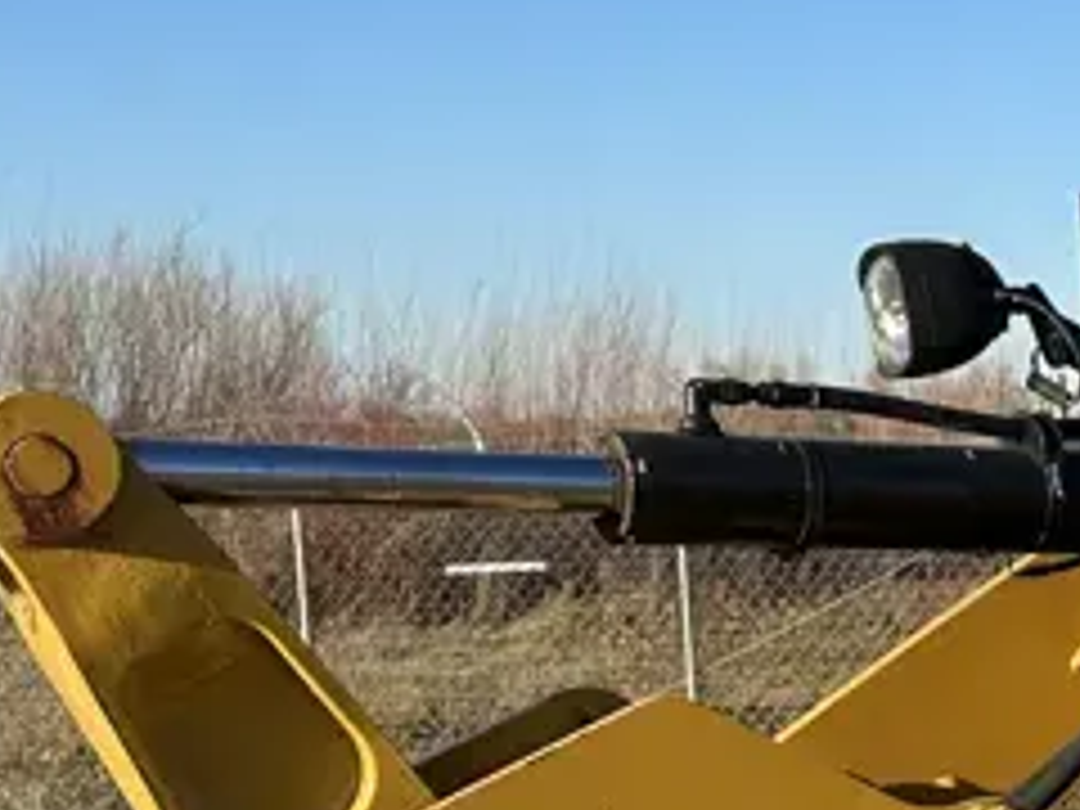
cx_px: 1606
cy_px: 796
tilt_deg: -7.8
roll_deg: +0.2
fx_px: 2995
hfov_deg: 18.2
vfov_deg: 15.2
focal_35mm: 96
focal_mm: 6.86
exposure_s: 1/2469
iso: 80
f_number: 1.78
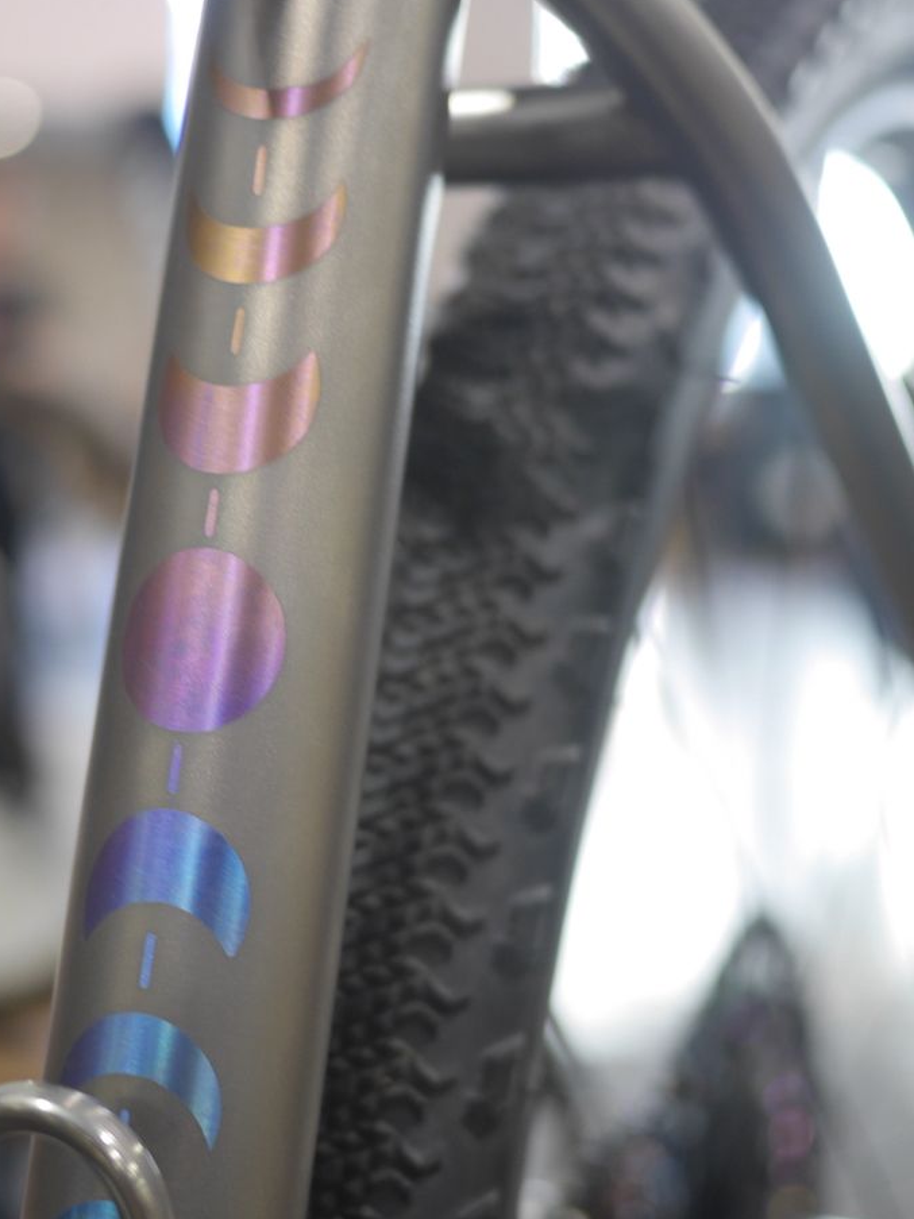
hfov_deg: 22.5
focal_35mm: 65
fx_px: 2289
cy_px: 657
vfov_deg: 29.8
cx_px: 296
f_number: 1.7
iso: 200
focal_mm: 20
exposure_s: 1/25
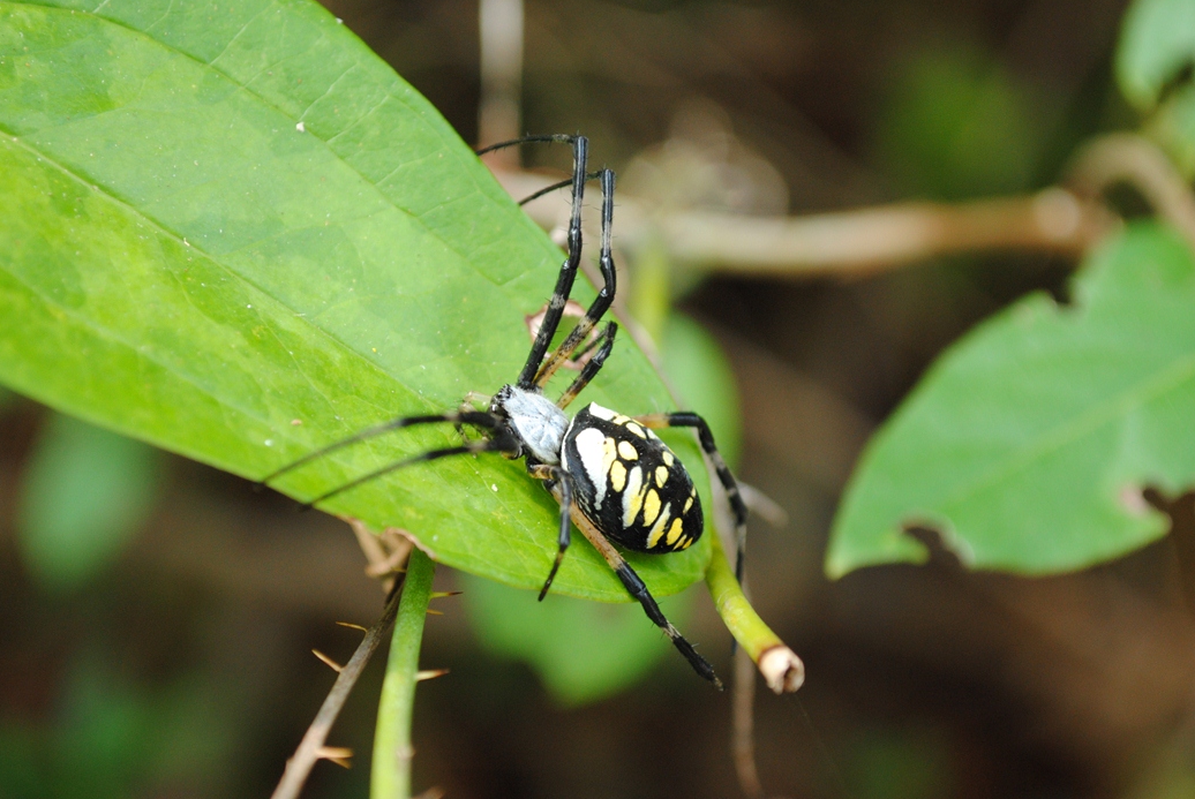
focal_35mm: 93
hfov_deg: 22.0
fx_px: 3075
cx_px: 573
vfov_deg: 14.8
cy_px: 436
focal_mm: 55
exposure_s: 1/60
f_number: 5.6
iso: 400
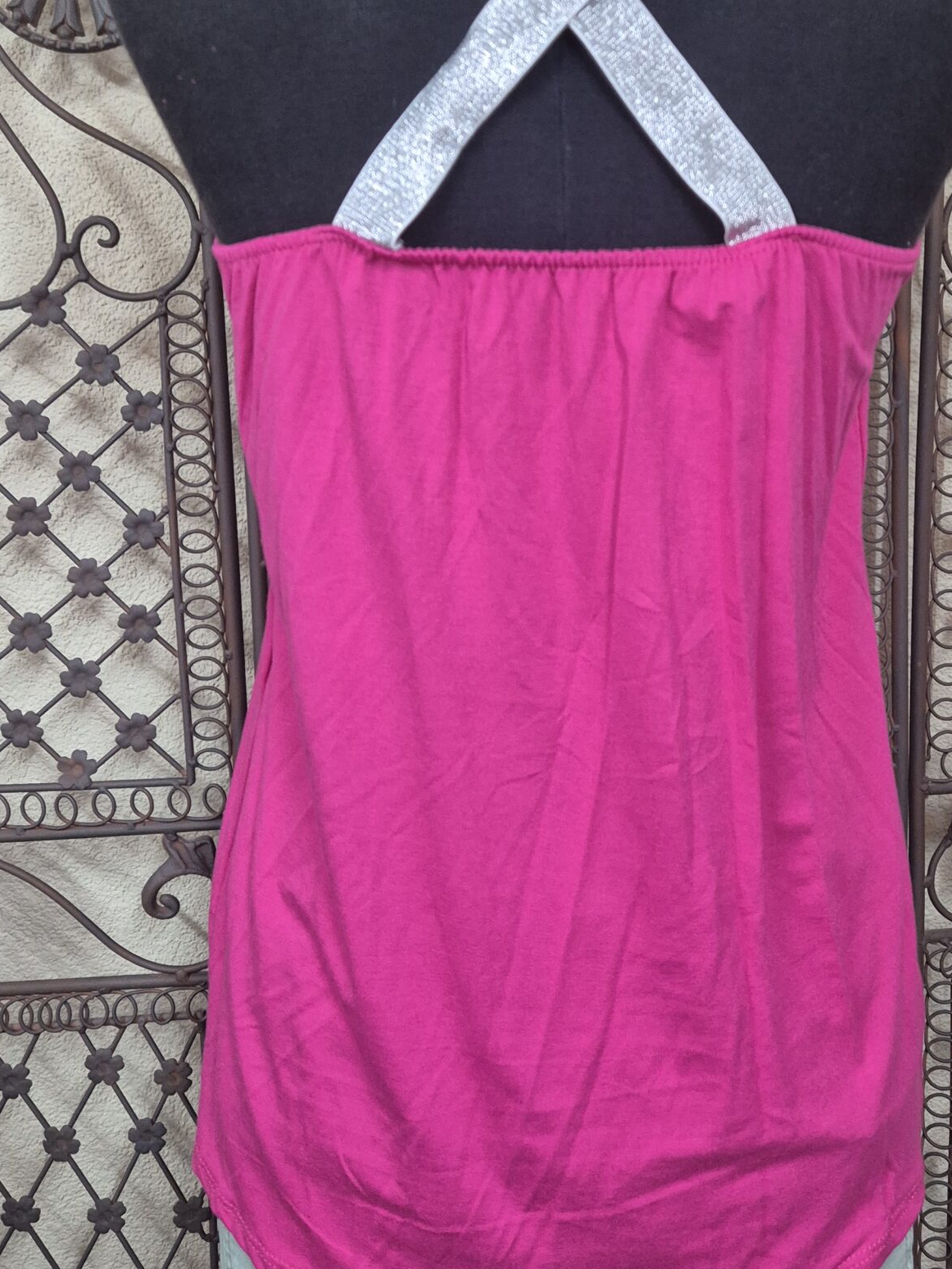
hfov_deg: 37.4
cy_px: 498
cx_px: 613
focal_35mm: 38
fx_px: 1393
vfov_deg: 48.6
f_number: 1.8
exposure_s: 1/100
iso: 640
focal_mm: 5.4
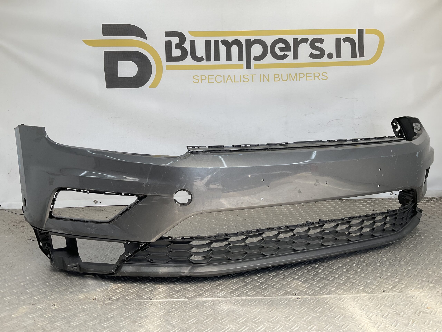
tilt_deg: -8.8
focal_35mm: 29
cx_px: 221
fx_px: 370
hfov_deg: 61.7
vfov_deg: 48.2
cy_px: 166
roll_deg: -0.4
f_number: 1.8
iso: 16
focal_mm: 3
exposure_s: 1/256
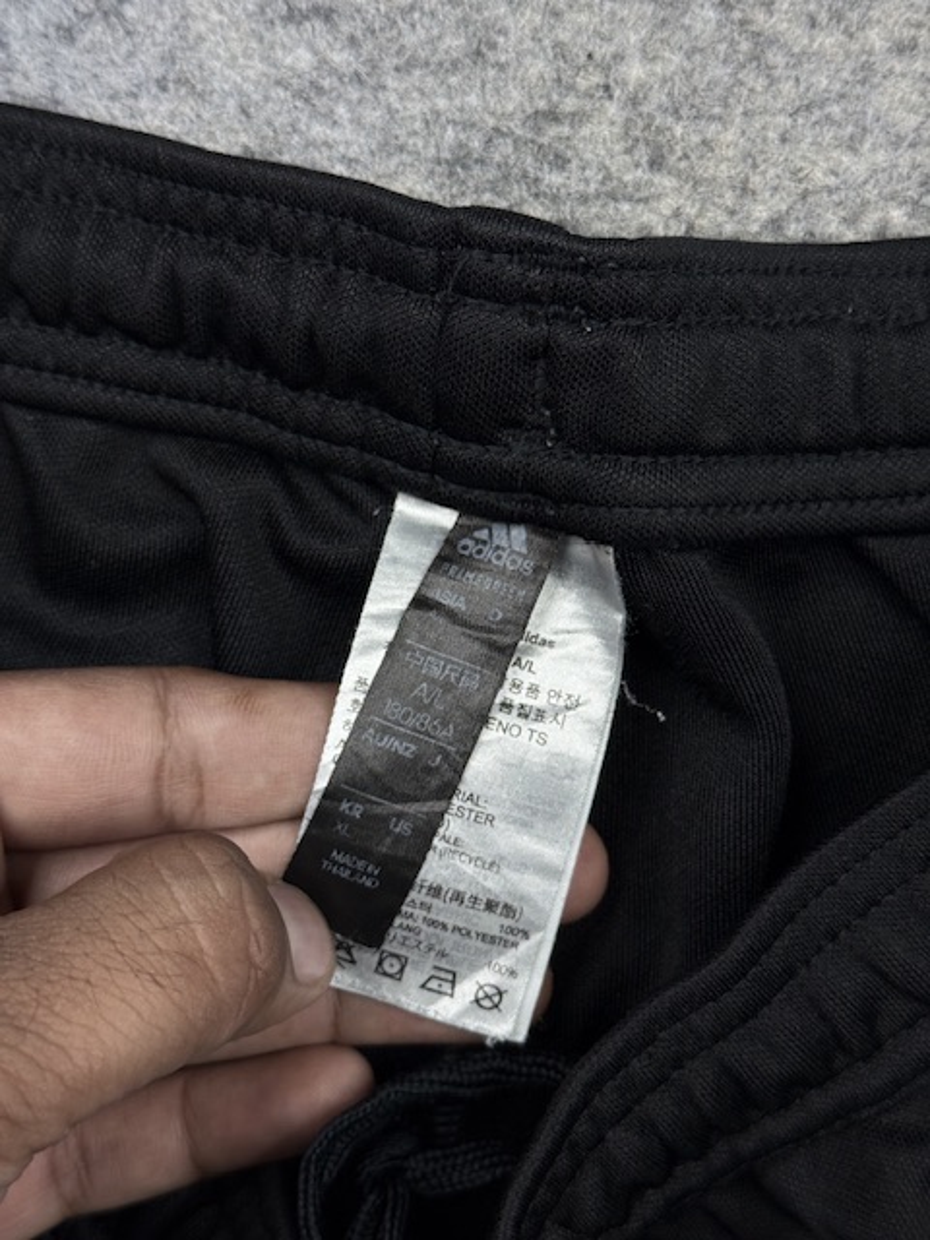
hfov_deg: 30.3
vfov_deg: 39.7
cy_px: 620
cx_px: 465
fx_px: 1719
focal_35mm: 48
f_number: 1.78
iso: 64
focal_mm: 6.76
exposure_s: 1/241
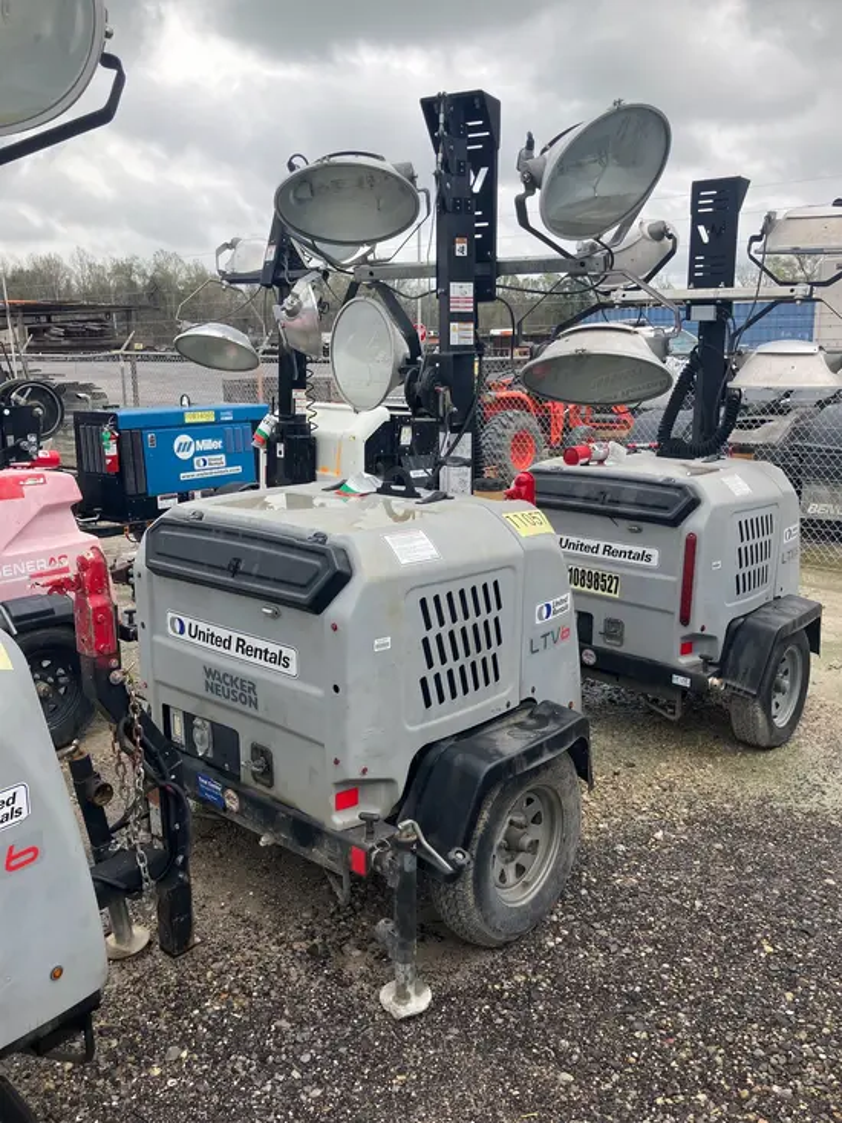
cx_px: 421
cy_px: 562
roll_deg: -0.1
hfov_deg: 49.8
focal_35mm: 28
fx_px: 908
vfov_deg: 63.4
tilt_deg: -12.8
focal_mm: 3.99
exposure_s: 1/952
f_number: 1.8
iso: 32
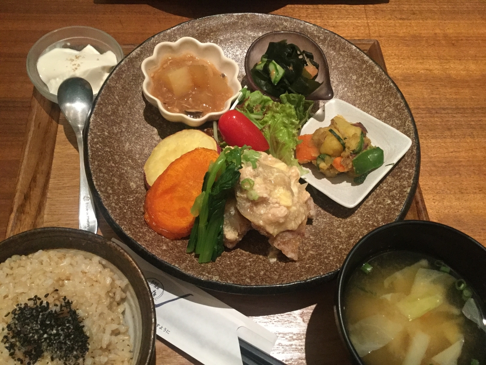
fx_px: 435
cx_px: 243
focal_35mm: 31
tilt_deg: -62.0
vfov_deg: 45.4
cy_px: 182
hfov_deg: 58.4
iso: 200
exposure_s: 1/30
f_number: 2.4
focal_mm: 3.3
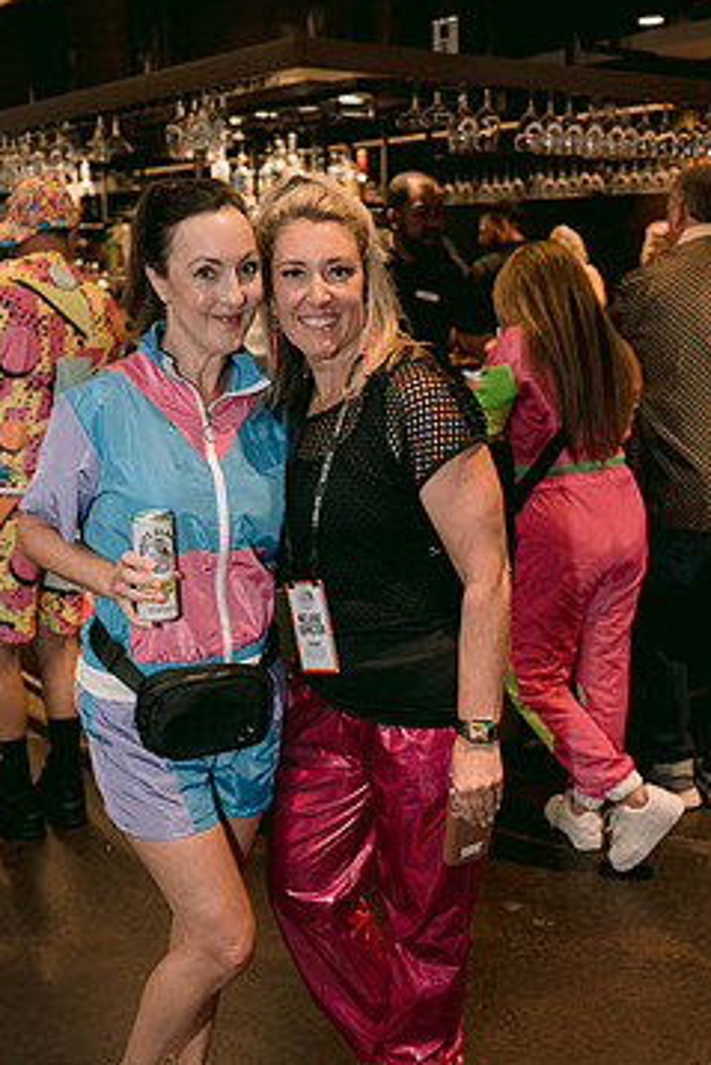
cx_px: 327
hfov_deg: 30.5
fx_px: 1302
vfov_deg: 44.4
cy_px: 607
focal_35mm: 44
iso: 1600
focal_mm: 35
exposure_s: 1/160
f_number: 2.8
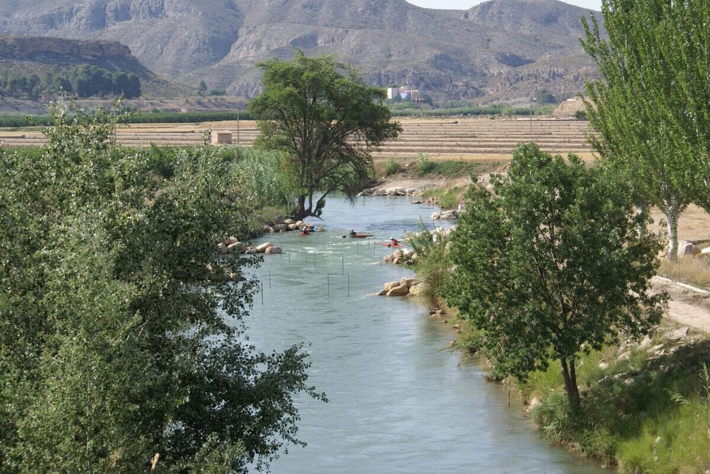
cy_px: 237
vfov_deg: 13.0
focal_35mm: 105
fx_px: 2071
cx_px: 355
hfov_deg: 19.5
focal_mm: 70
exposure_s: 1/160
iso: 100
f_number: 9
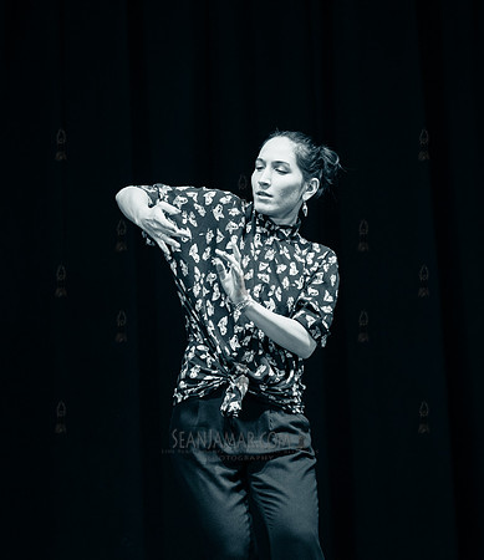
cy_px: 280
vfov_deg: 14.9
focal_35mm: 125
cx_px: 247
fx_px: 2144
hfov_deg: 12.9
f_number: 2.8
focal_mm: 92
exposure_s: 1/1250
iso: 4000
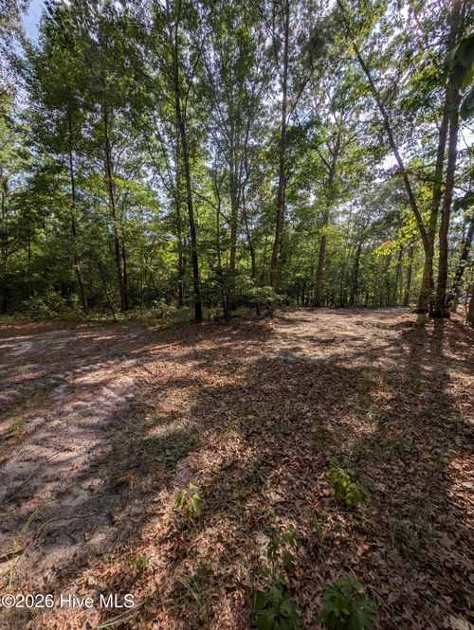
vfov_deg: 110.5
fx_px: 219
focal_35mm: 12
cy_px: 315
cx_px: 237
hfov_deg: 94.6
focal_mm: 2.23
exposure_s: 1/1209
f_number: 1.95
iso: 34
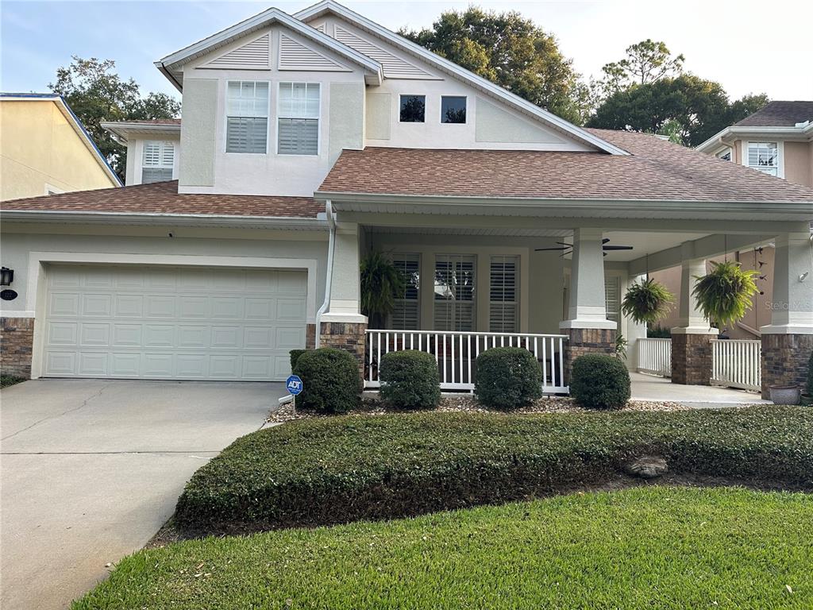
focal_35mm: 24
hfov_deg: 71.6
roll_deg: -1.3
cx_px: 406
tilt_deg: +4.2
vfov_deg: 56.8
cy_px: 305
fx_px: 564
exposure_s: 1/234
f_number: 1.78
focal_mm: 6.86
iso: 64
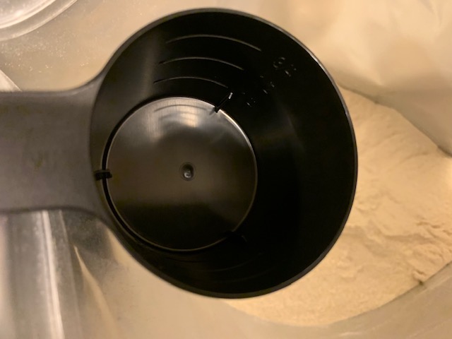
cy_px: 170
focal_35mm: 26
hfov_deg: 67.3
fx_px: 339
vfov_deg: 53.1
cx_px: 226
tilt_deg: -72.4
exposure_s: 1/25
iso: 640
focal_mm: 4.25
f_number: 1.8
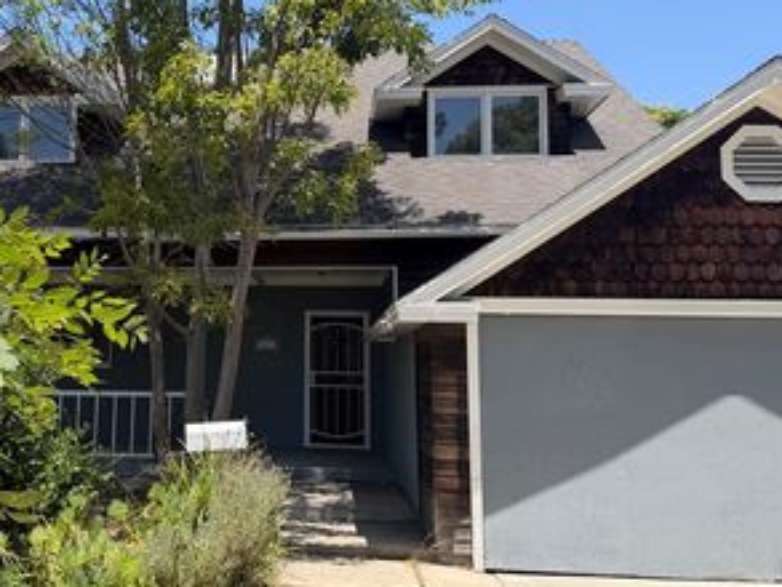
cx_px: 216
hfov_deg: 44.5
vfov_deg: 35.1
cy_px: 247
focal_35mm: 41
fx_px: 927
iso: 80
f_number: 1.78
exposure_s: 1/2611
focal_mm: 6.76
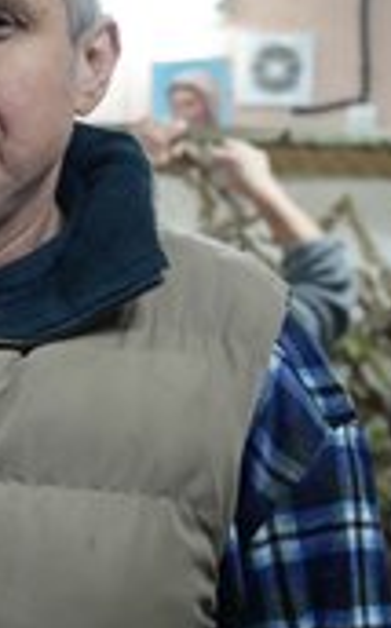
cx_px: -168
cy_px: 214
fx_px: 1300
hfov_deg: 15.9
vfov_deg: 27.0
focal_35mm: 76
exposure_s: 1/160
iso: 3200
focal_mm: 32
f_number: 4
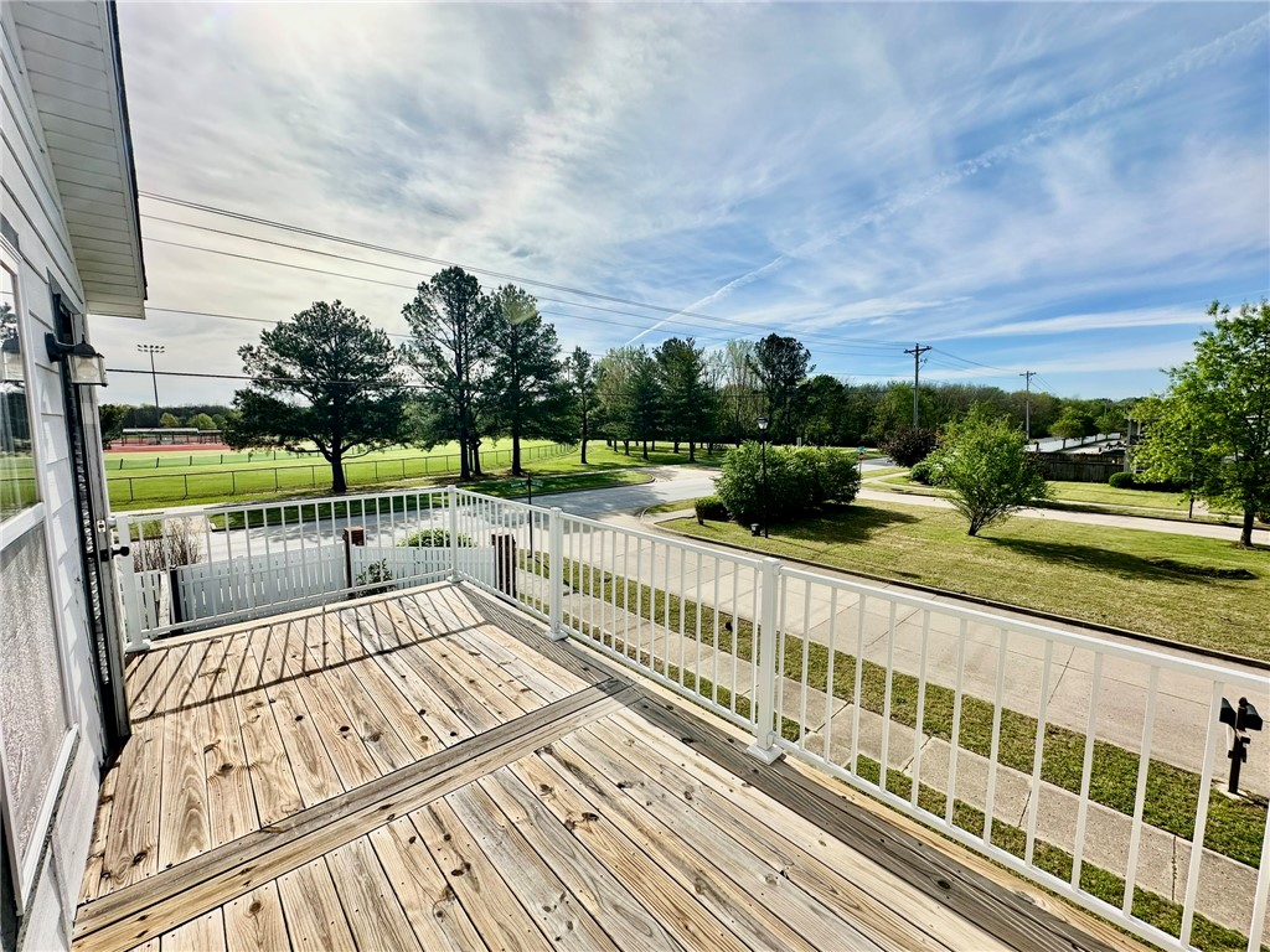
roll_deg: +0.1
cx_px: 635
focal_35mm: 14
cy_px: 476
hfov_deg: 102.1
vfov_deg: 85.7
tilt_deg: -5.6
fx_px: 514
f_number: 2.2
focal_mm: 2.22
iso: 40
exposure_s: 1/2353
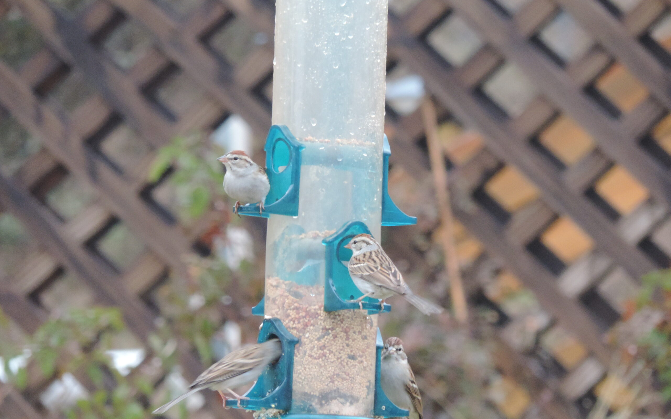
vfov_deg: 2.1
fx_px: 11648
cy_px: 221
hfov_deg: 3.3
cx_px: 336
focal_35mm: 637
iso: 800
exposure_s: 1/30
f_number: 4.9
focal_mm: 107
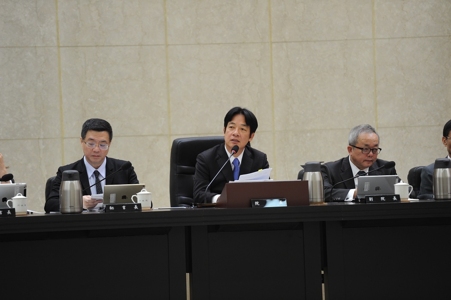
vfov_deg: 6.9
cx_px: 226
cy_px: 150
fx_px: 2505
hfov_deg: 10.3
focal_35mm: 200
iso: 1600
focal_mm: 200
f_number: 3.2
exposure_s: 1/160
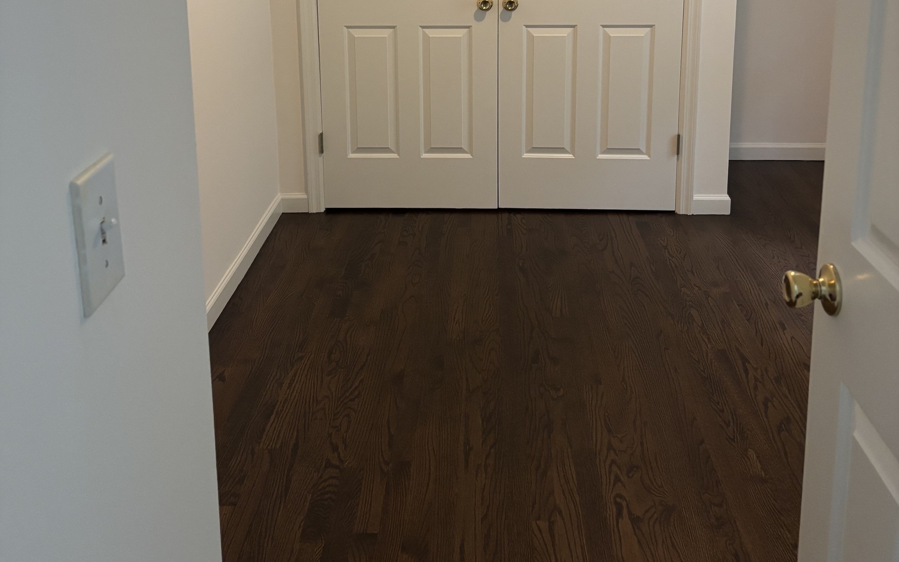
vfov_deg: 32.9
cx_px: 447
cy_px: 71
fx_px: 907
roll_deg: +1.0
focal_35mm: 37
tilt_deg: -10.5
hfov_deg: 52.7
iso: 400
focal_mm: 5.96
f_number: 1.6
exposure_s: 1/40
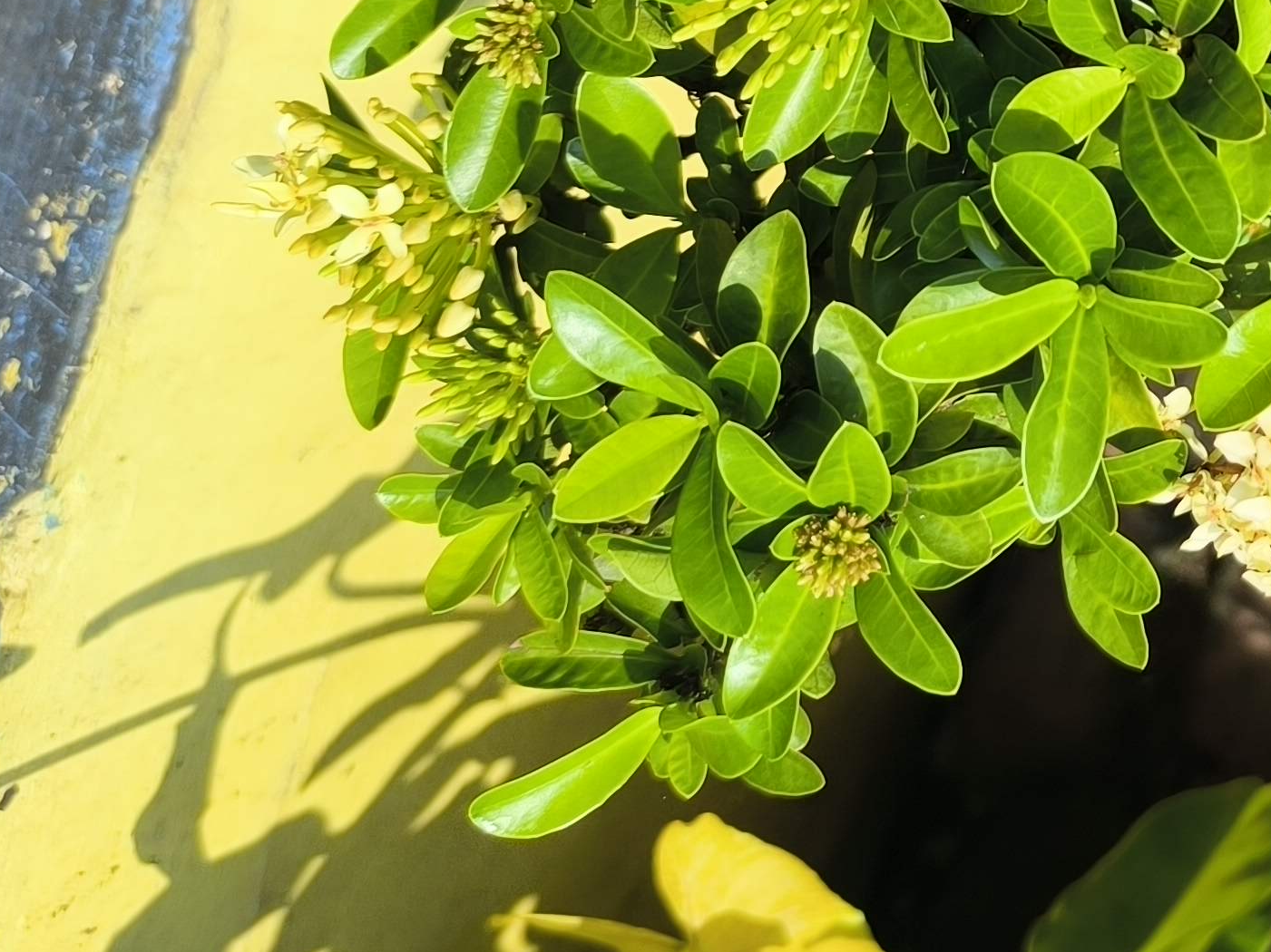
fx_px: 2459
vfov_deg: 20.4
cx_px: 1726
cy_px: -209
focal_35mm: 67
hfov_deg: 24.6
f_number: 1.65
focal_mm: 6.14
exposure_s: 1/935
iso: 50
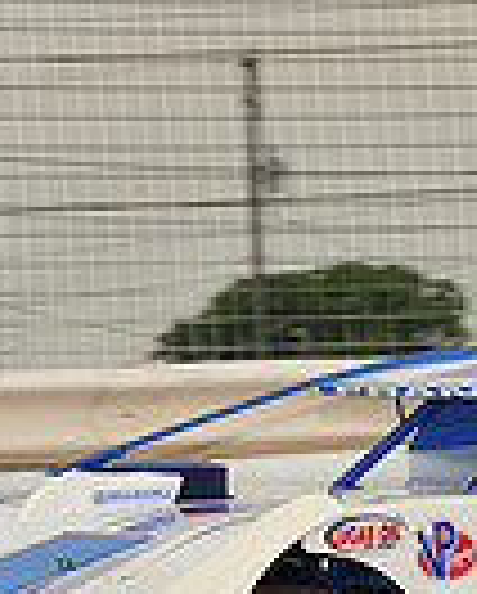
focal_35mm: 555
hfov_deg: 2.8
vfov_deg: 3.5
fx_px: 9771
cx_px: 486
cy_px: 472
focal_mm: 135
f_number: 8
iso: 640
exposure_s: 1/250
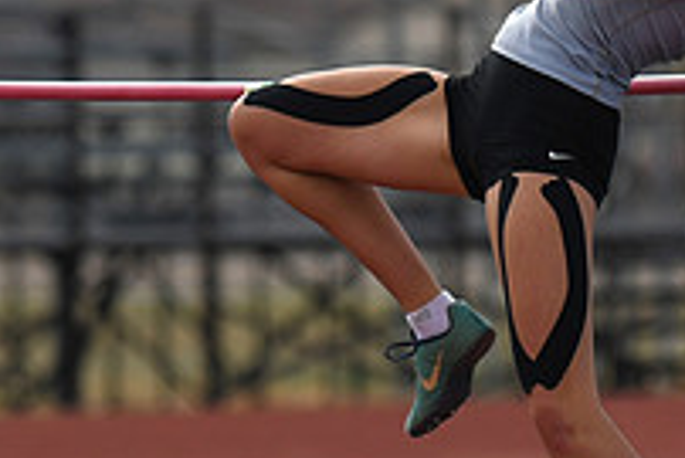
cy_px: 236
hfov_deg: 4.2
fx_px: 9273
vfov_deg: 2.8
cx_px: 597
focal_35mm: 487
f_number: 2.8
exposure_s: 1/2500
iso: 100
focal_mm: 170
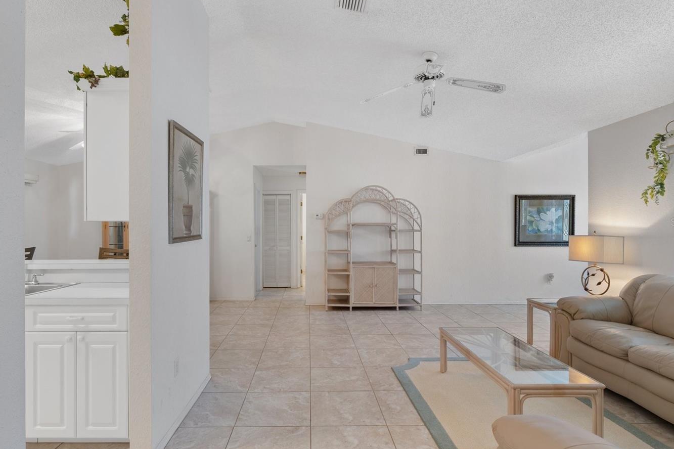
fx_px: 357
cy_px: 222
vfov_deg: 64.3
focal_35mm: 19
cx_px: 311
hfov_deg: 86.5
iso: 250
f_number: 8
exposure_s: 1/1.25
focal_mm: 10.6
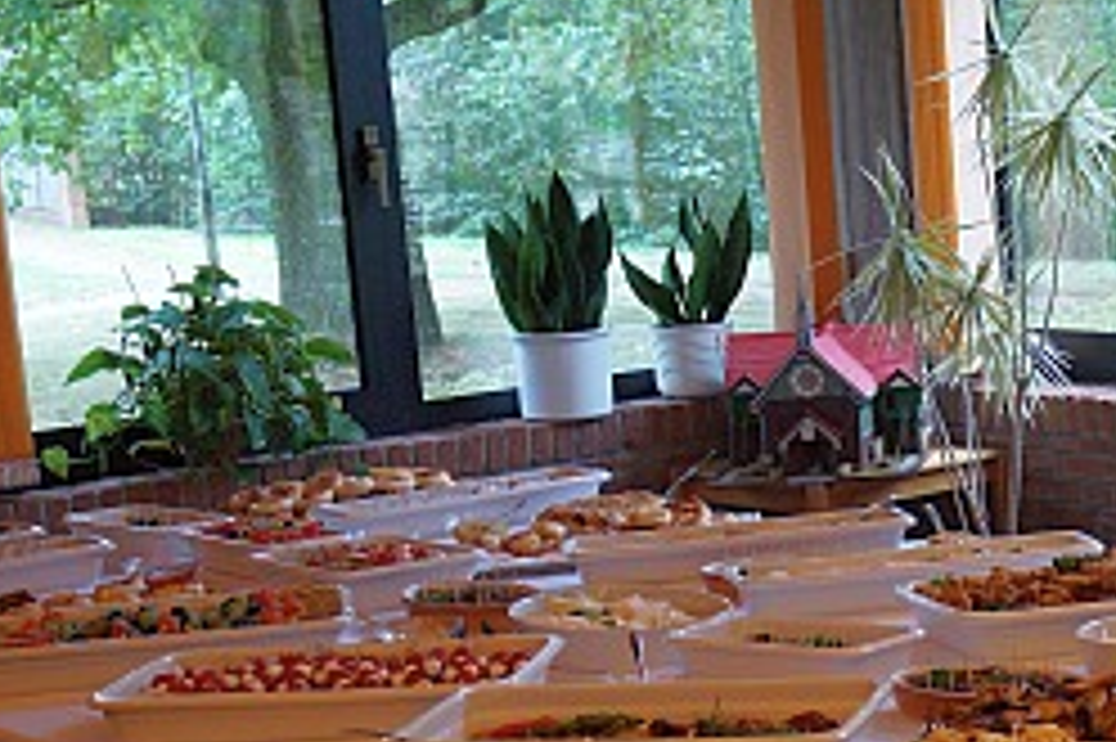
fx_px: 2974
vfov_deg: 14.0
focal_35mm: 96
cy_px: 780
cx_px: 936
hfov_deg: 20.9
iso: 1600
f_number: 4.5
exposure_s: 1/160
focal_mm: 26
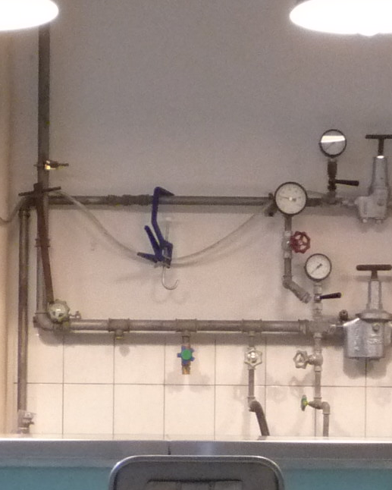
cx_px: 153
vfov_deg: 16.5
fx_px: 1682
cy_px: 382
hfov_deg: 13.3
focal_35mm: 116
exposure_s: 1/8
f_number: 3.3
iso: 400
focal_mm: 5.2
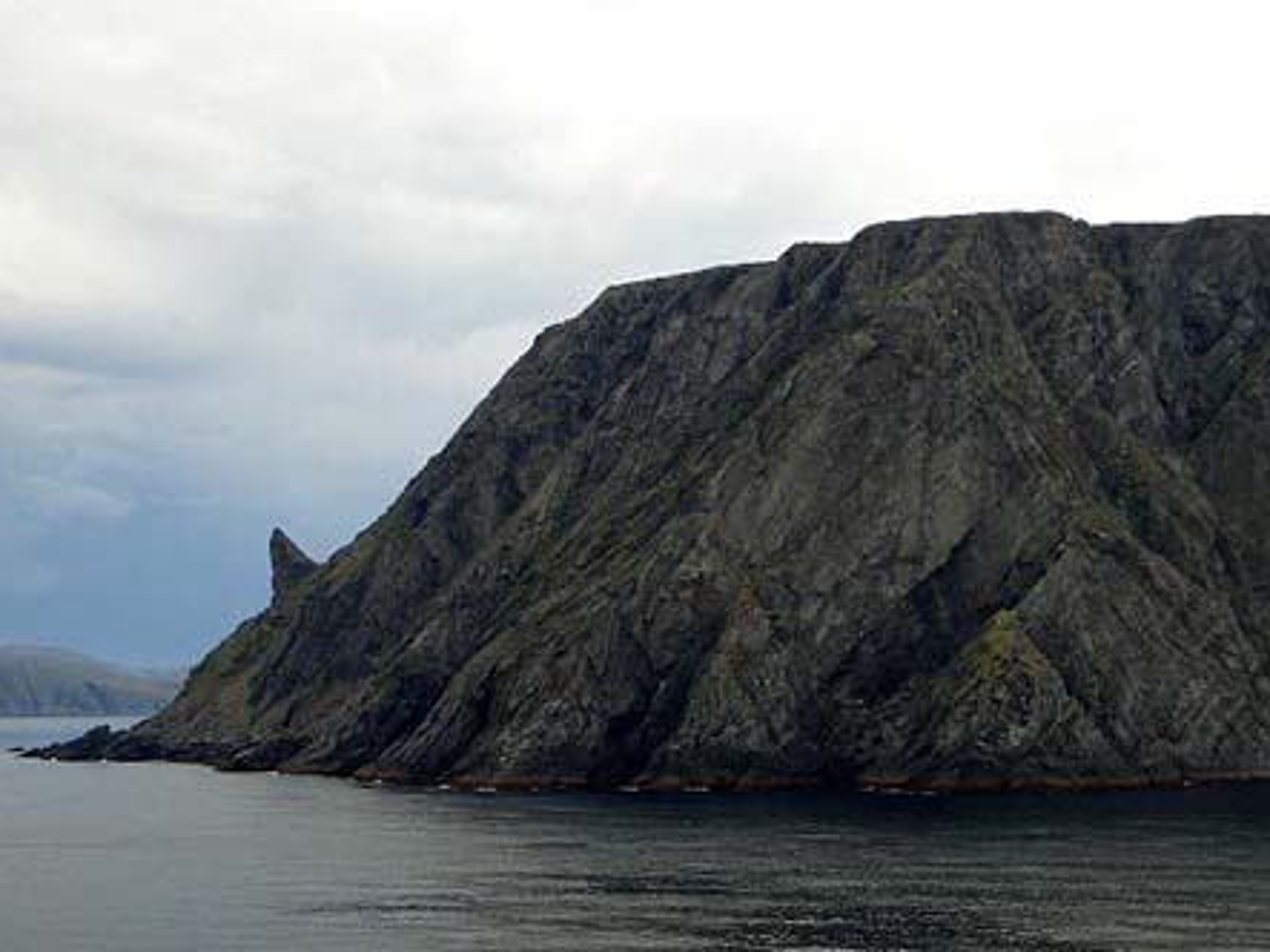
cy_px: 473
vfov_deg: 23.3
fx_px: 2311
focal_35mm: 63
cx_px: 636
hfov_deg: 30.7
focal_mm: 10.2
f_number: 5.6
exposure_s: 1/250
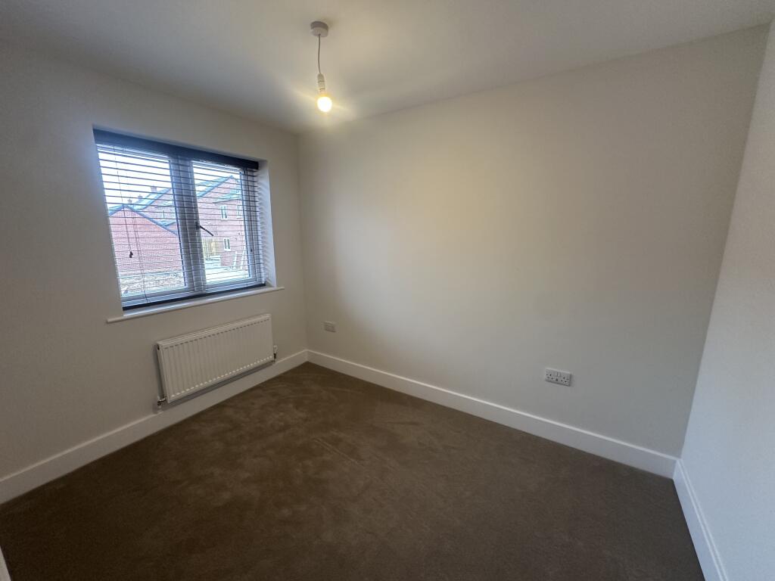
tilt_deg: -10.4
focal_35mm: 14
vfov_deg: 85.7
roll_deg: +0.6
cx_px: 388
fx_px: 313
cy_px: 290
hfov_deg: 102.1
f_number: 2.2
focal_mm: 2.22
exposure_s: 1/100
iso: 250
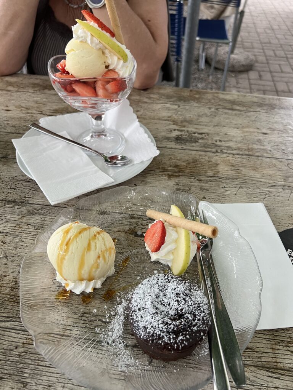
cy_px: 195
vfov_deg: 67.3
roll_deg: -1.0
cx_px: 146
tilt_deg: -43.8
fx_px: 293
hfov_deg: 53.1
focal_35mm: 26
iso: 125
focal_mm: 5.7
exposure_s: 1/93
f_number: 1.5
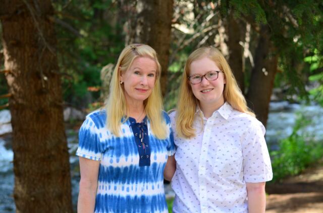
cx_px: 162
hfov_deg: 27.1
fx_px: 671
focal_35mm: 75
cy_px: 106
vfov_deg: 18.1
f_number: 2.8
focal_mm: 50
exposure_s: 1/160
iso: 100
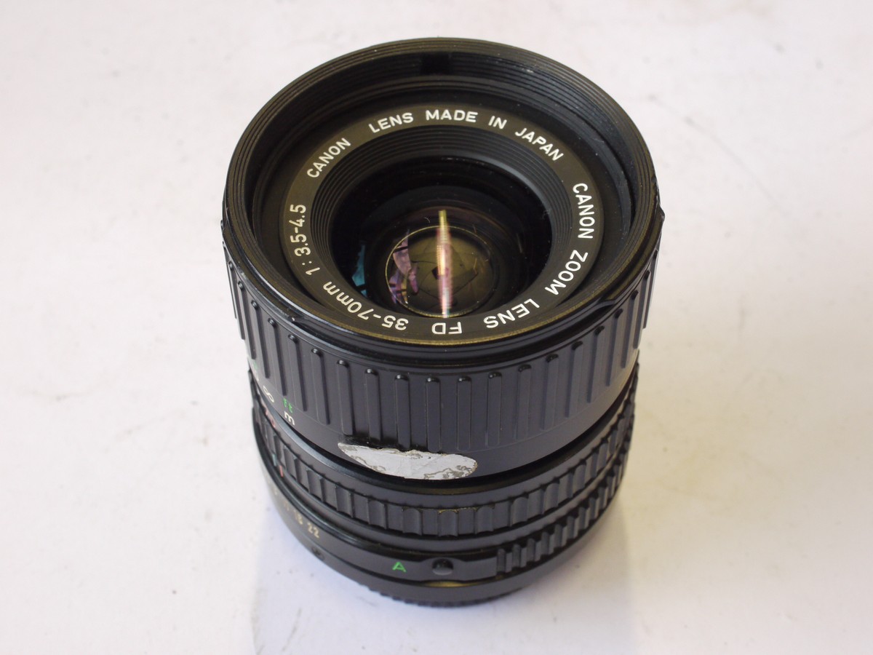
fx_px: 1513
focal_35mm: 60
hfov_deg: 32.2
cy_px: 328
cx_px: 436
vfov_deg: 24.4
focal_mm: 30
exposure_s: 1/50
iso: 800
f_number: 10
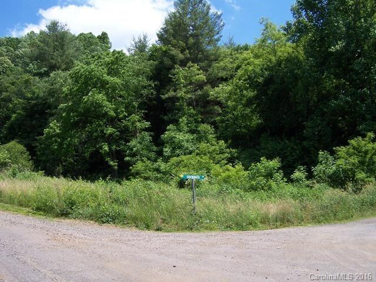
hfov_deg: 49.0
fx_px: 413
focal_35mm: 38
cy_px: 141
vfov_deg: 37.7
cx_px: 188
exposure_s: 1/800
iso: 80
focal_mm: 6.3
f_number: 2.8
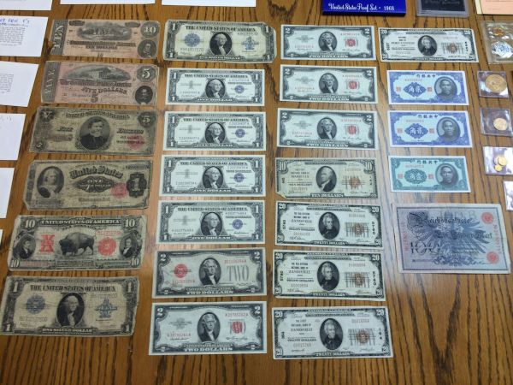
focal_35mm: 30
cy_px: 192
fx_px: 445
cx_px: 256
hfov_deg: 60.0
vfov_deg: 46.8
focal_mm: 4.12
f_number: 2.2
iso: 50
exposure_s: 1/60
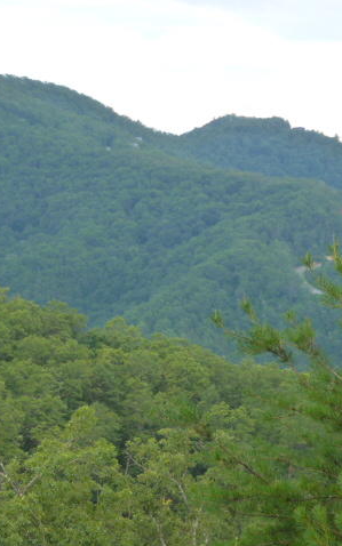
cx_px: 242
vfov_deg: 11.3
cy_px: 273
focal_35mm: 186
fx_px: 2772
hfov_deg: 7.1
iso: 160
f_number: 5.2
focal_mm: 23.4
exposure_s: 1/100
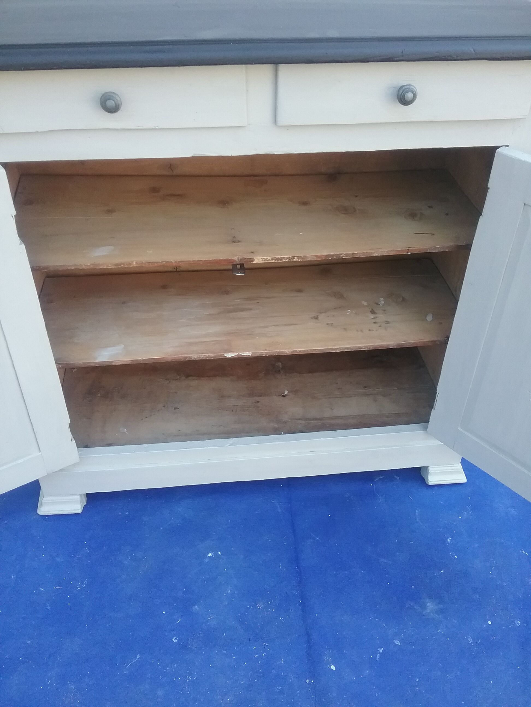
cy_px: 354
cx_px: 266
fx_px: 634
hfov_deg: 45.4
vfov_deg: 58.4
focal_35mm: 31
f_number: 2.2
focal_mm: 3.3
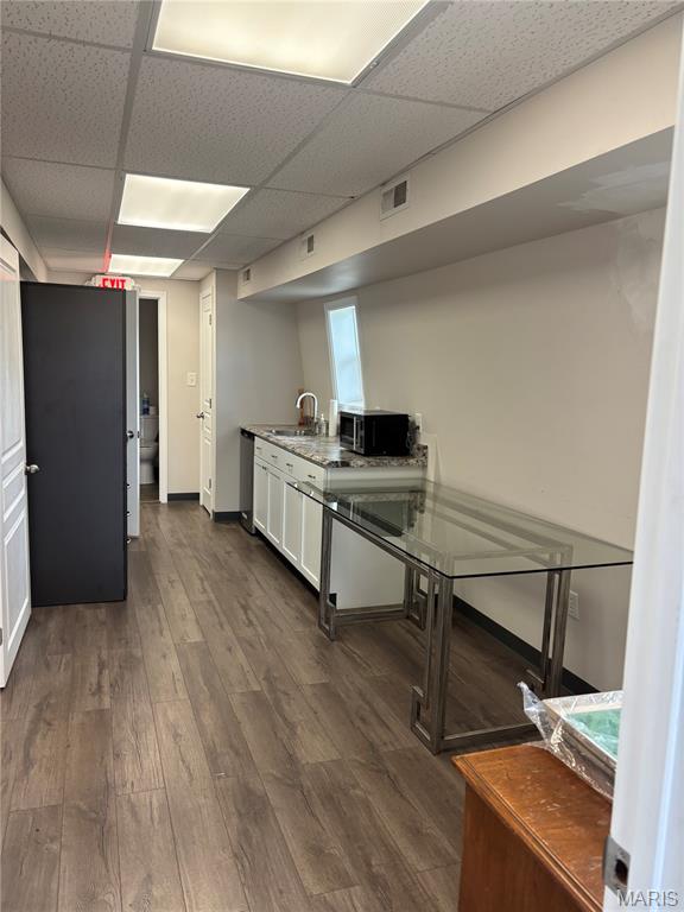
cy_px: 456
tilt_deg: -7.9
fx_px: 685
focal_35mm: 26
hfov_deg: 53.1
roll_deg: -1.8
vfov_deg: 67.3
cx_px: 342
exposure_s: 1/60
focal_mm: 5.96
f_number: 1.6
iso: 100
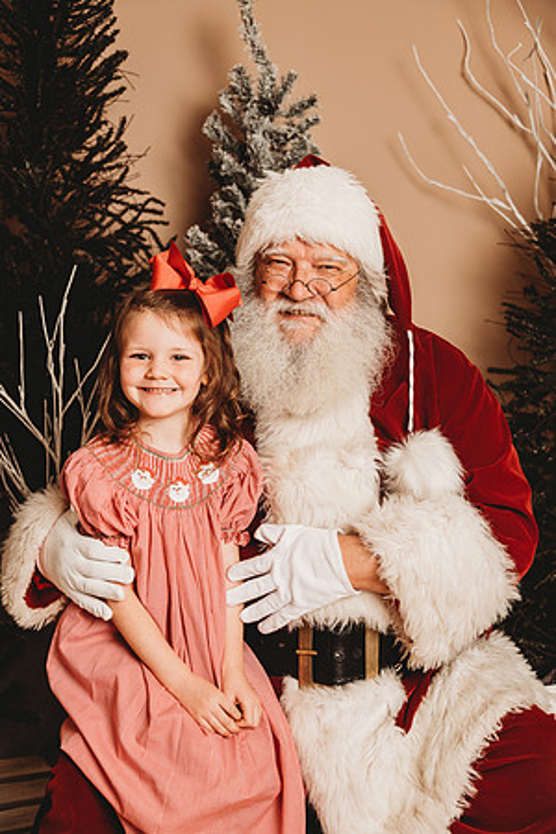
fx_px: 1205
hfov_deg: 26.0
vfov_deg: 38.2
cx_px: 278
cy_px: 417
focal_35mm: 52
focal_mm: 52
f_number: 4
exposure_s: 1/160
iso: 100
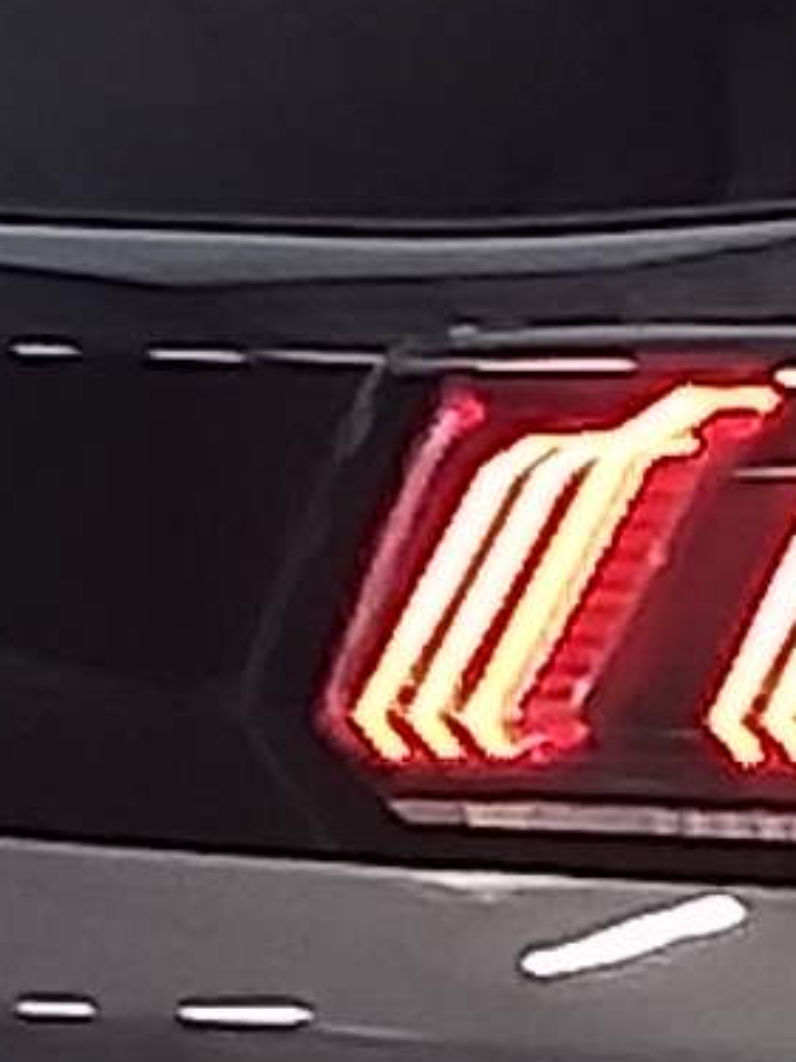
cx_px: 2190
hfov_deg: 5.8
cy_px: 1124
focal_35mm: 244
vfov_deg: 8.1
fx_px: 7485
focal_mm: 2.91
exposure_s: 1/33
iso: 160
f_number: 1.9
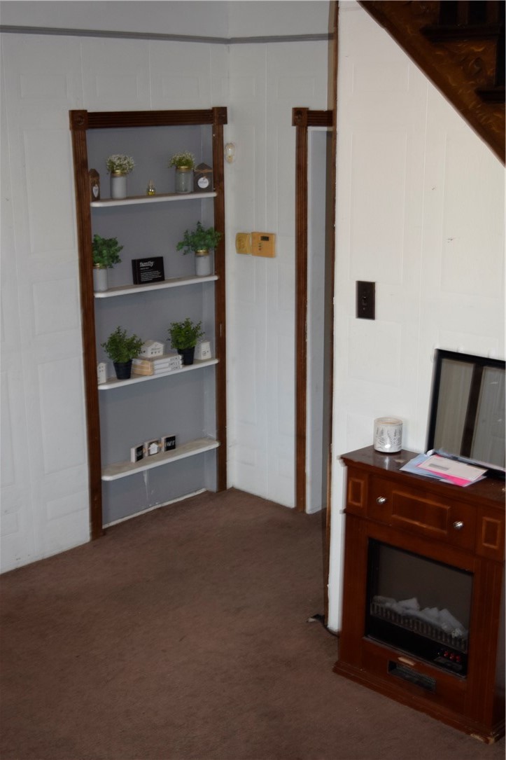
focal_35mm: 51
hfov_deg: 26.5
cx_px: 253
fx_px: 1076
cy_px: 380
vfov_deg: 38.9
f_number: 4.5
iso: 800
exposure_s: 1/60
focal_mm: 34
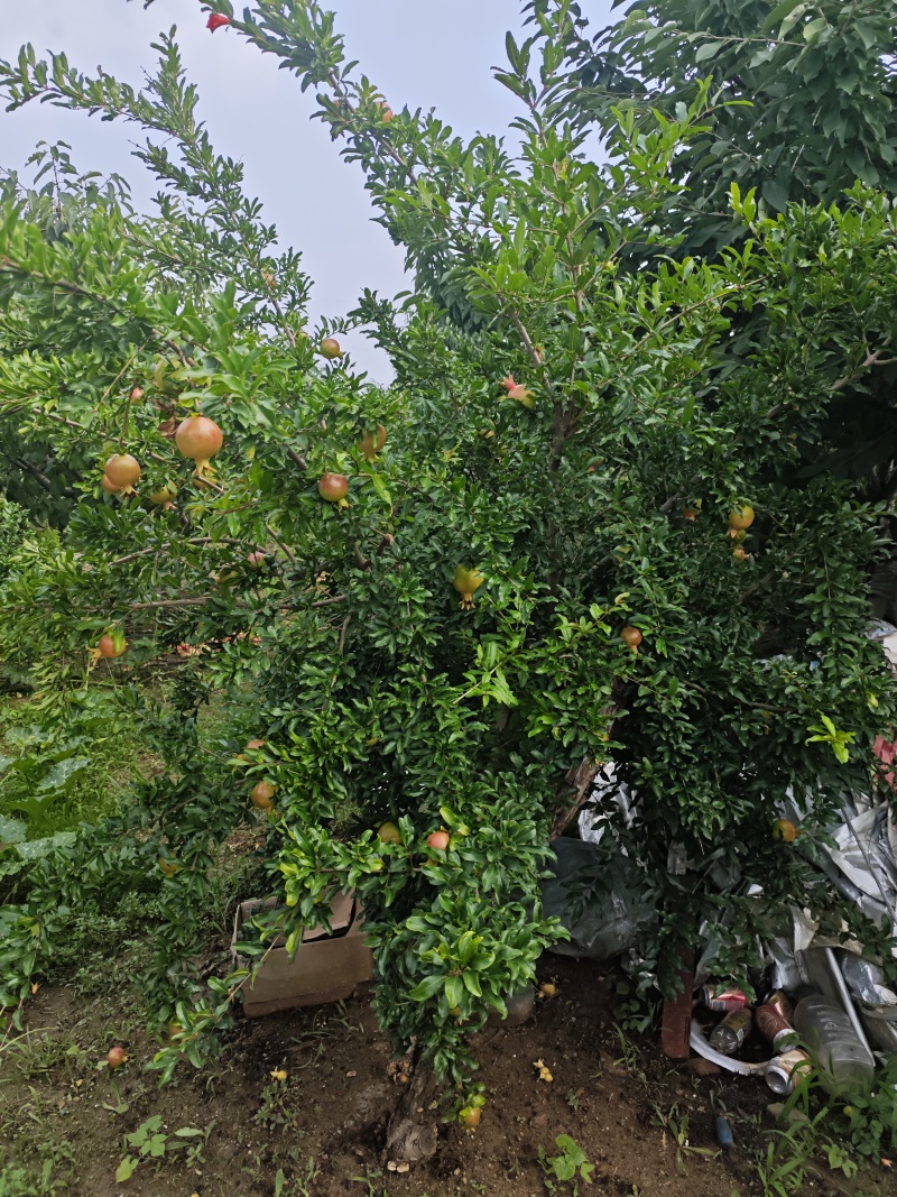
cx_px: 448
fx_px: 829
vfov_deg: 71.6
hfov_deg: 56.8
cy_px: 598
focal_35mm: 24
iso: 50
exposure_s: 1/2227
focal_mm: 5.84
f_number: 1.6
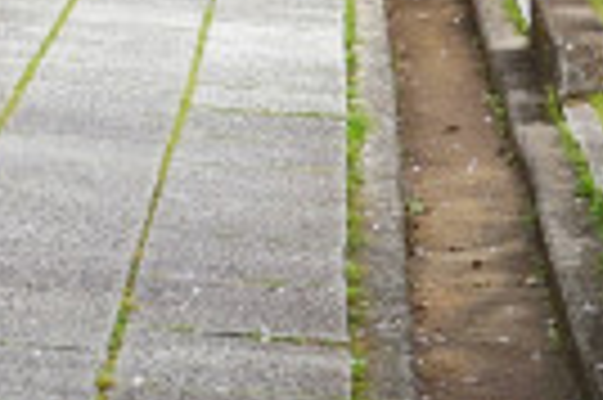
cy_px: -780
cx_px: -207
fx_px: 6290
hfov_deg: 5.5
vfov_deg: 3.6
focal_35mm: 376
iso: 100
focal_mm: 42
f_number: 11
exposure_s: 1/100
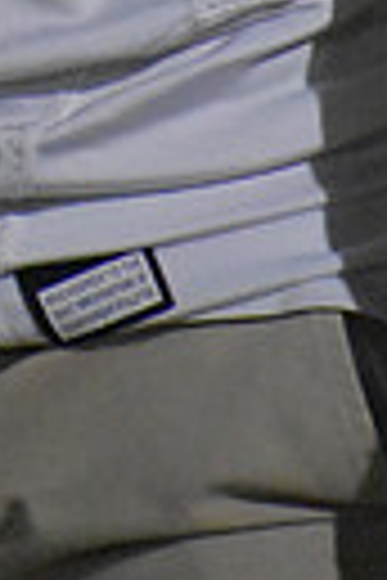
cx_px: -304
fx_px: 23960
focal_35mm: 1486
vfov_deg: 1.4
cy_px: -715
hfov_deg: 0.9
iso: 12800
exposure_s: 1/250
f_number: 5.6
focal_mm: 220
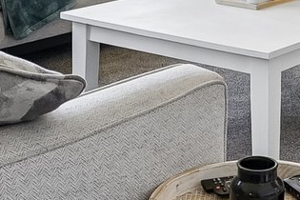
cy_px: -193
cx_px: 268
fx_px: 867
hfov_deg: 19.3
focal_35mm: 104
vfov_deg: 11.8
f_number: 8
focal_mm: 16
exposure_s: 1/25
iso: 400
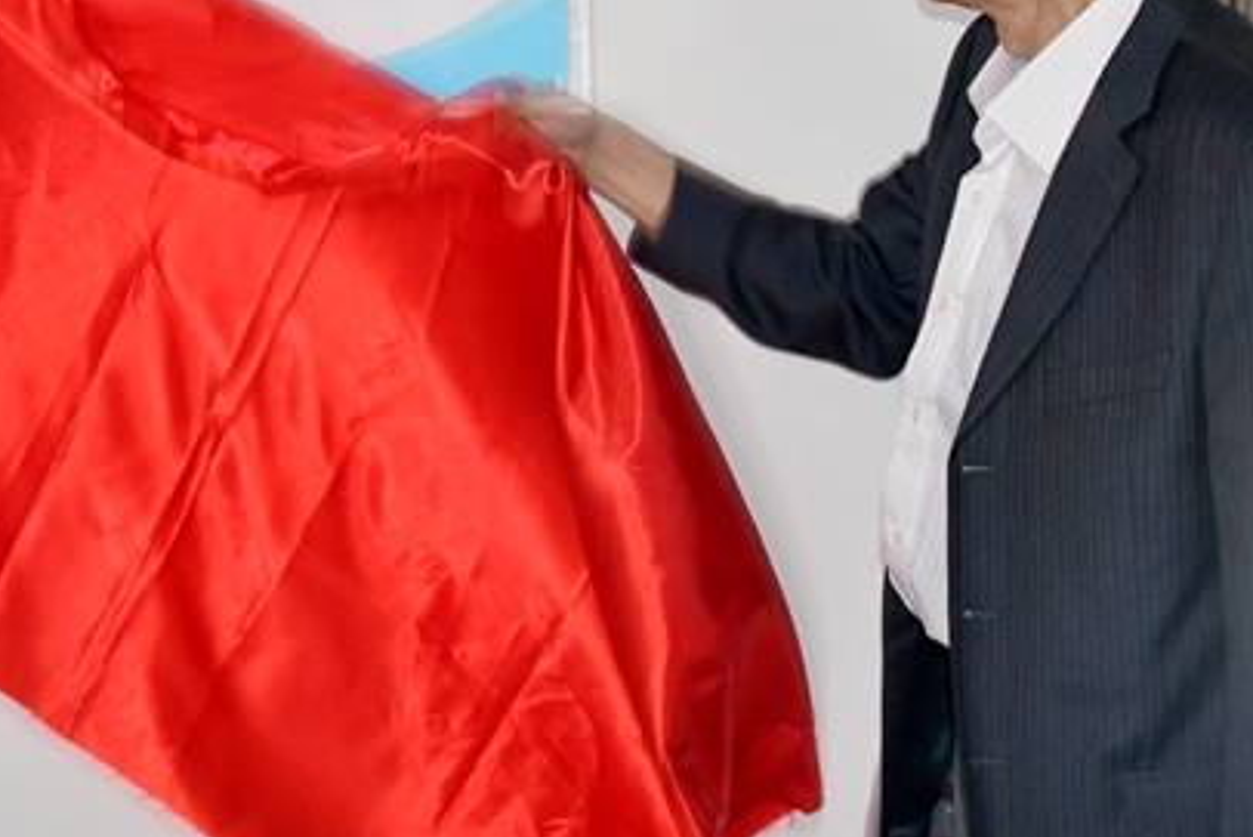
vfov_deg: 14.2
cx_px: 293
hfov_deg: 21.0
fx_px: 3342
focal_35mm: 96
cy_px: 300
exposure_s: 1/40
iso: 5000
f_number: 8
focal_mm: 35
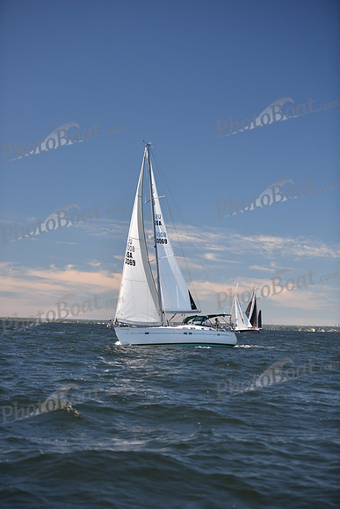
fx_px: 991
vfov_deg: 28.8
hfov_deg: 19.5
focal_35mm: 70
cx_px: 170
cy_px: 254
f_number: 2.8
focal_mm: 70
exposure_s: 1/1000
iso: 200
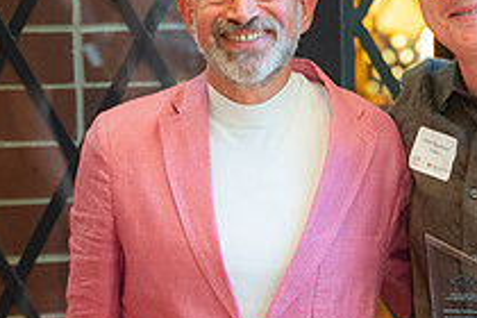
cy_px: 242
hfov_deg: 9.2
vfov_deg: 6.2
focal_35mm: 223
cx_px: 371
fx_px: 2955
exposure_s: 1/125
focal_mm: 75
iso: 2000
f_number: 2.8
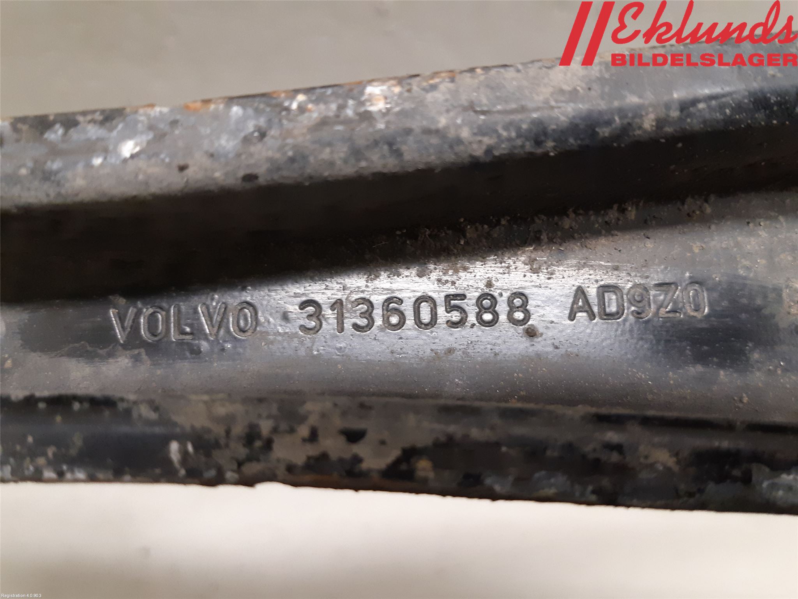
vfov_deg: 53.1
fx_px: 599
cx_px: 399
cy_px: 300
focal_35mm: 26
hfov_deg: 67.3
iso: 320
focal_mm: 3.93
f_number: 1.7
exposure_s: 1/50
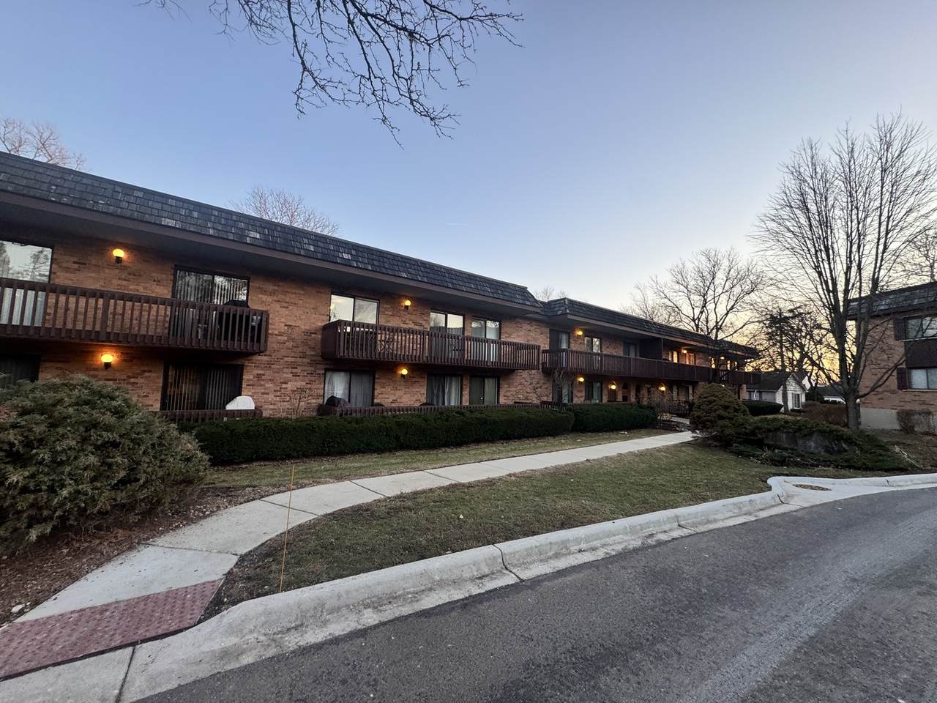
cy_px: 352
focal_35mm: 14
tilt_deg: +4.6
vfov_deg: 85.7
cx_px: 468
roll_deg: -2.7
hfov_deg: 102.1
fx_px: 379
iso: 40
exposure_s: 1/137
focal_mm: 2.22
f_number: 2.2
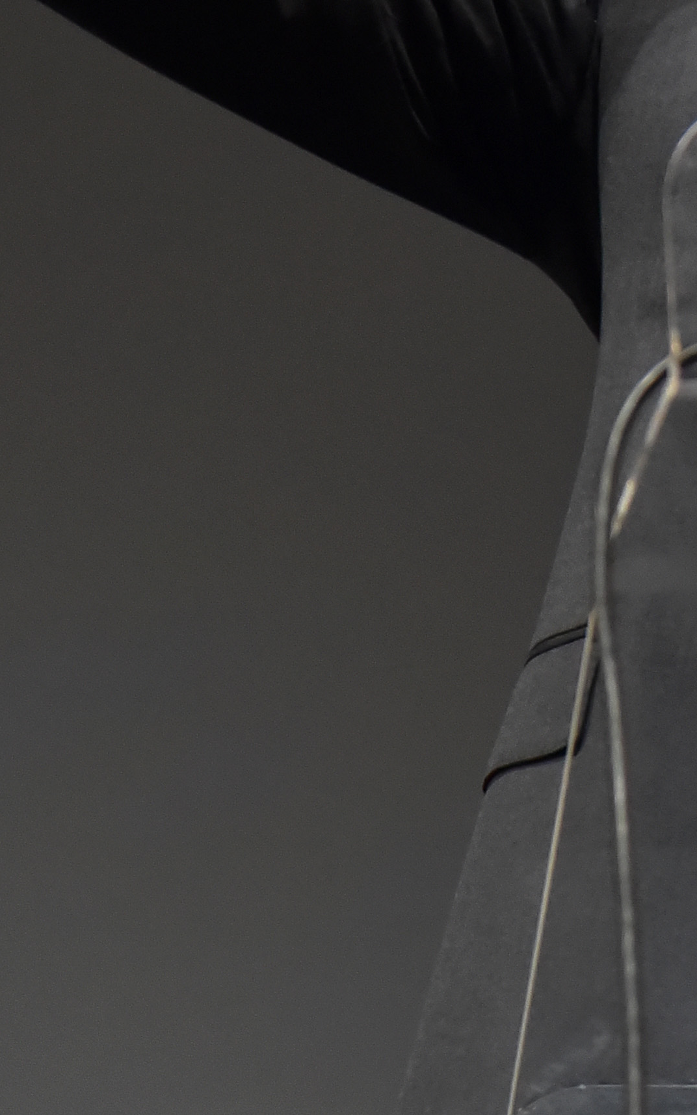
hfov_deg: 3.1
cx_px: 1136
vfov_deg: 5.0
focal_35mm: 418
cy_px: -138
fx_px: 12708
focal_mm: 120
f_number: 4
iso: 3200
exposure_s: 1/200
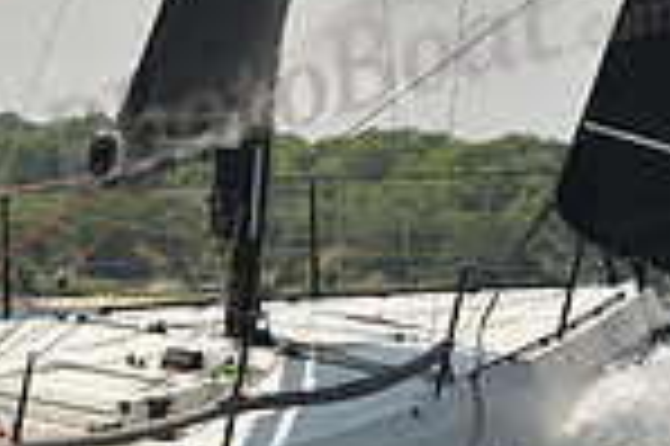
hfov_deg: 7.5
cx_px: -184
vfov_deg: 5.0
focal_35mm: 273
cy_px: 372
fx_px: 5075
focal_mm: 70
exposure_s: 1/640
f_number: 6.3
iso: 250
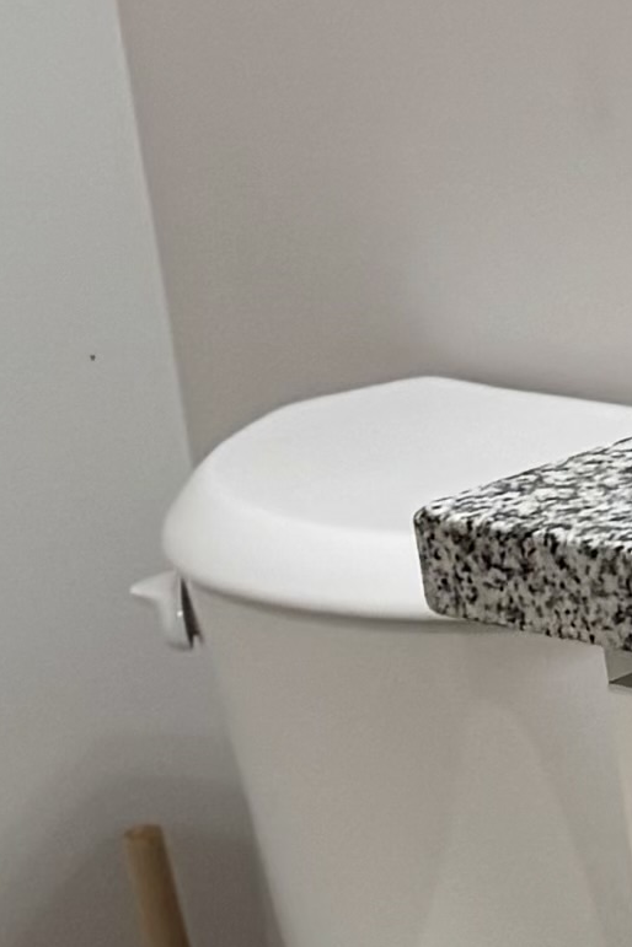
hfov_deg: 6.4
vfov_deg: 11.0
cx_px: 2256
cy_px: -41
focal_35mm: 185
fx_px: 4871
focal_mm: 6.76
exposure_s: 1/120
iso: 160
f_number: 1.78
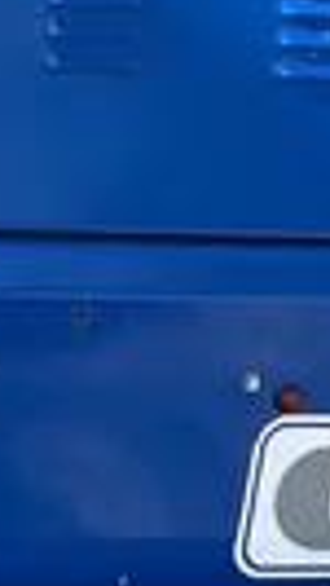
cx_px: -480
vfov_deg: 13.6
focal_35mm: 156
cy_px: 2
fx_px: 2422
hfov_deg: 7.3
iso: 50
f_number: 1.5
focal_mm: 5.7
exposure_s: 1/1669
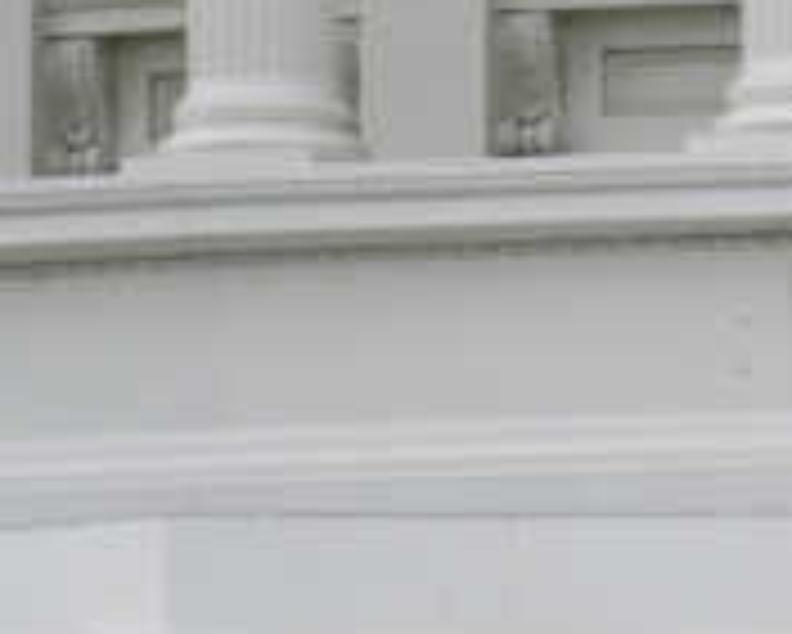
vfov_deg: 0.7
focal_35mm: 2179
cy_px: -328
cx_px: 1688
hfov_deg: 0.9
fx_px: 51104
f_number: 5.6
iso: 800
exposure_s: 1/500
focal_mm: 400
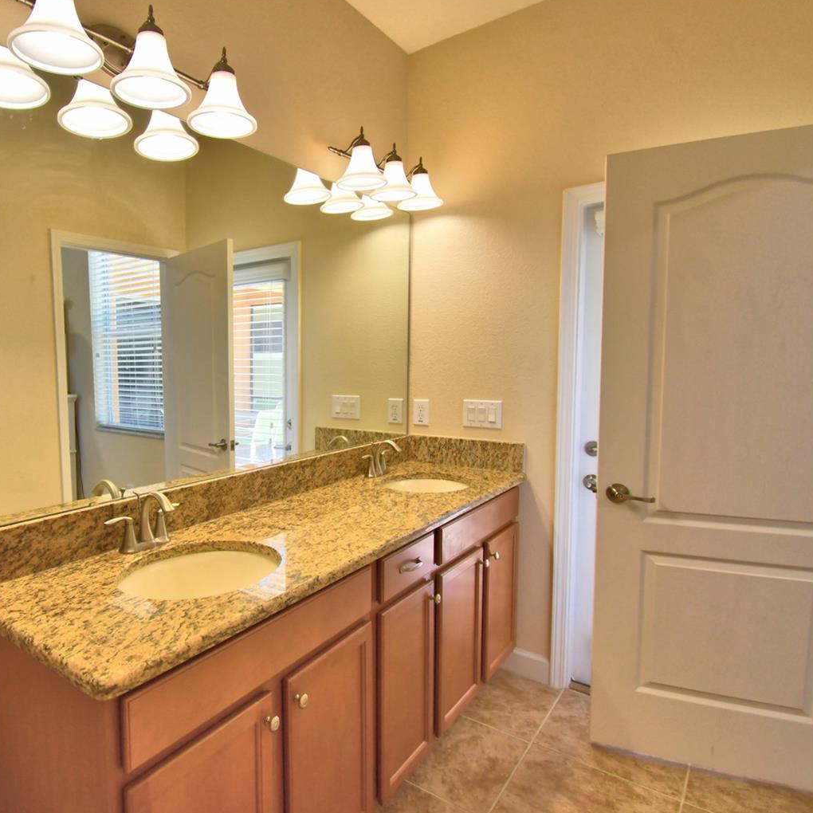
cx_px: 275
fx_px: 531
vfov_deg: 74.8
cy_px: 414
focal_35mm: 20
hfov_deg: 72.7
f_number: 4.5
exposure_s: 1/125
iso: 280
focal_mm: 10
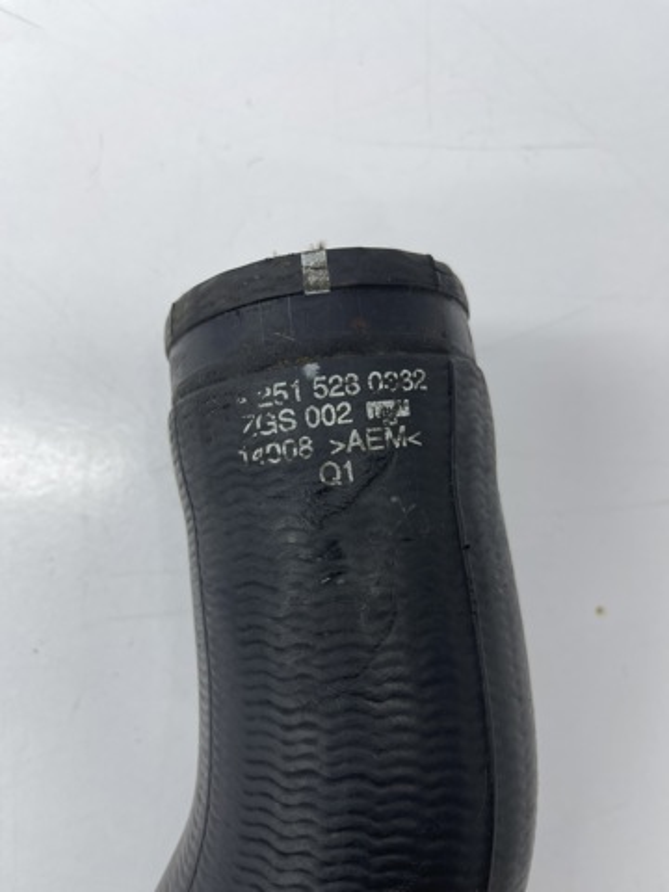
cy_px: 446
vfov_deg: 69.4
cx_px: 334
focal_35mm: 25
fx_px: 644
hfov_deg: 54.9
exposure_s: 1/248
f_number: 1.6
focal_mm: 5.1
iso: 32
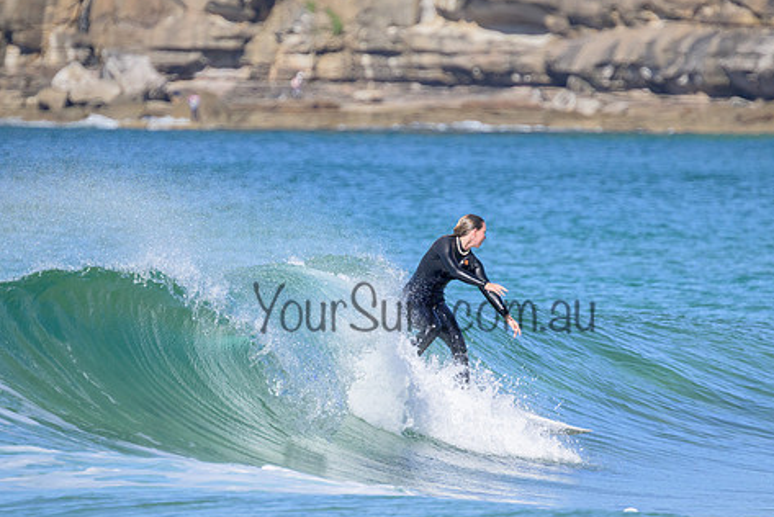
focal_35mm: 858
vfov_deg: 1.6
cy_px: 294
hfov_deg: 2.4
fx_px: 18458
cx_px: 422
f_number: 11
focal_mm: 700
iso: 1400
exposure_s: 1/2000
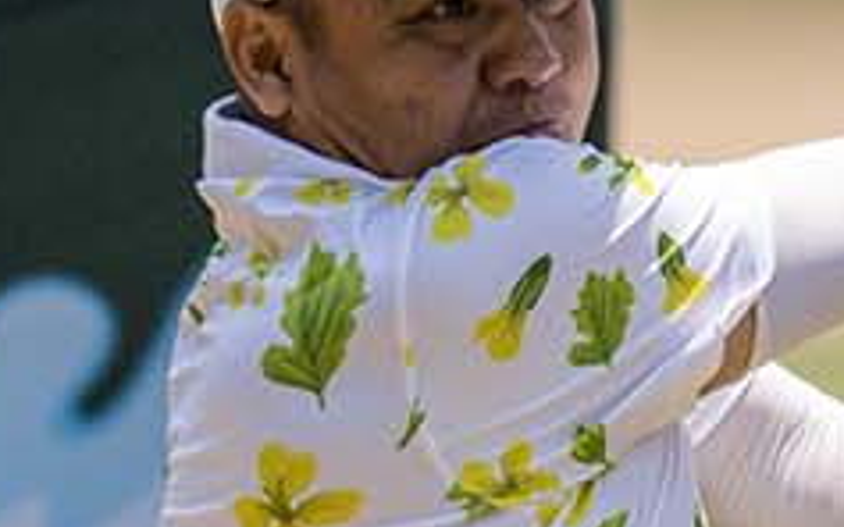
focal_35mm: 2473
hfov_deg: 0.9
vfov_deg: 0.5
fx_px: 56870
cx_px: 634
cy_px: 880
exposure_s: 1/5000
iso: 900
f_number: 5
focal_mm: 400
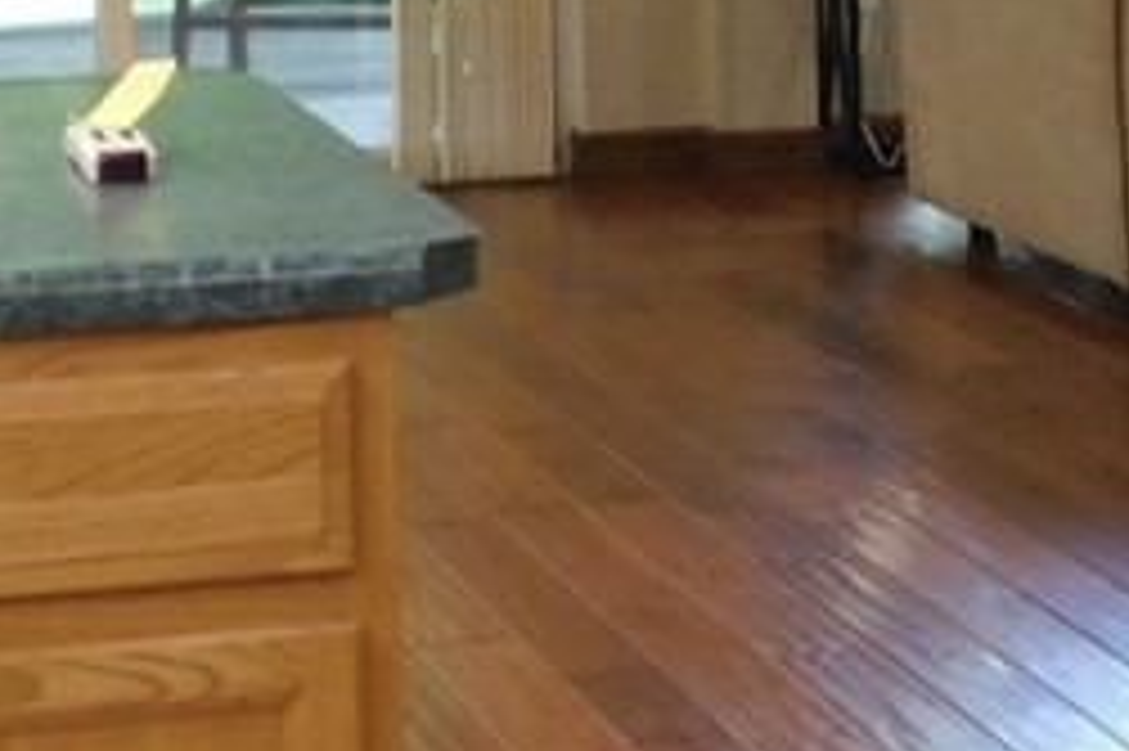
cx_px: 643
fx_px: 4795
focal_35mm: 153
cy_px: -378
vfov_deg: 8.7
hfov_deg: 13.4
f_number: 3.5
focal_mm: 6.3
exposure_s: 1/10
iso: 400
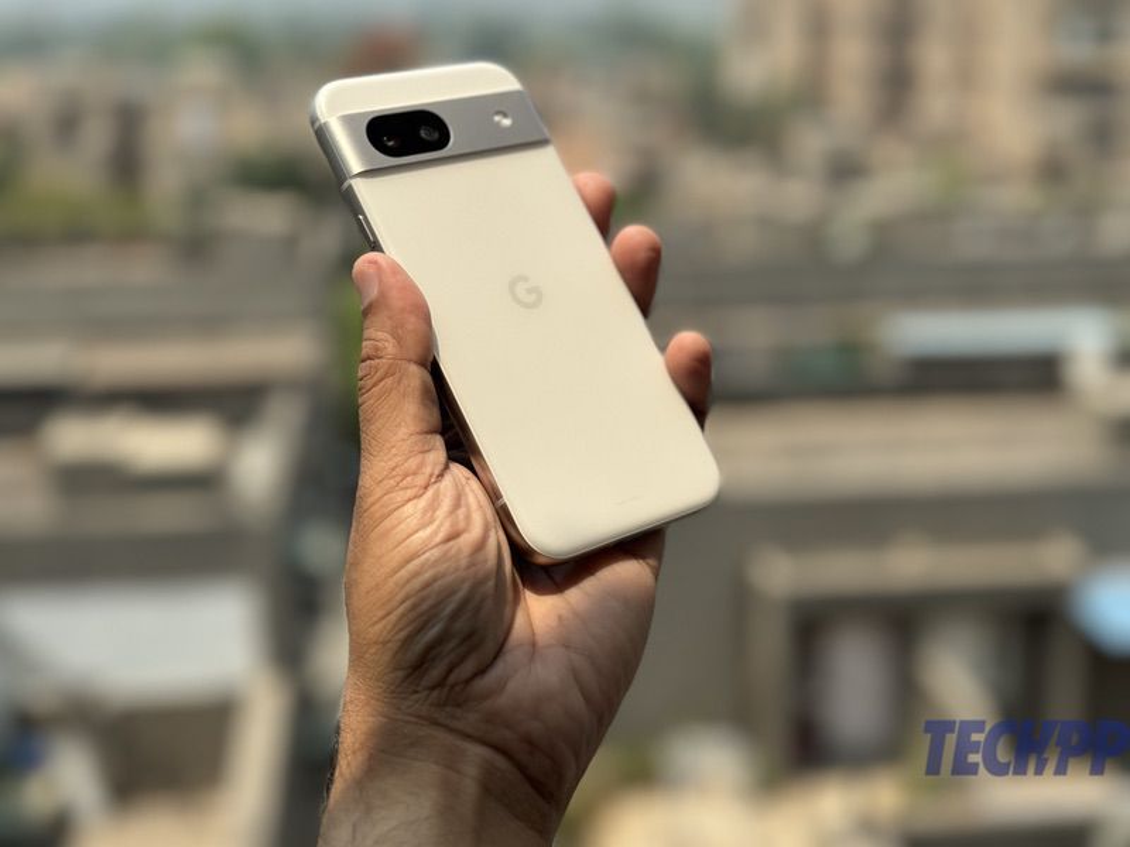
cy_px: 424
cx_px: 565
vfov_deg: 30.3
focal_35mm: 48
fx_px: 1567
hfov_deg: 39.7
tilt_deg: -14.8
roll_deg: +0.9
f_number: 1.78
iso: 64
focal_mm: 6.76
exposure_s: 1/3610
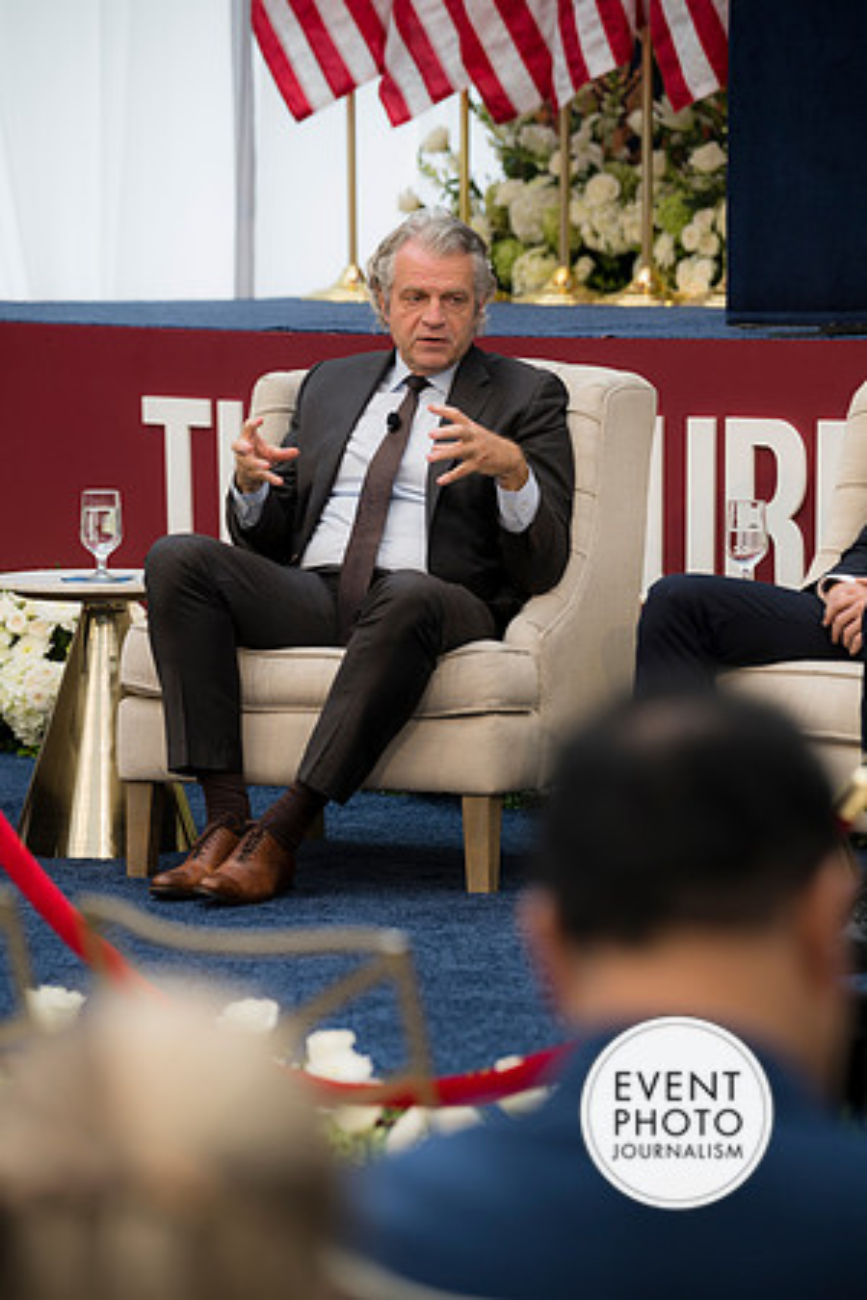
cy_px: 650
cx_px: 434
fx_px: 5418
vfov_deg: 13.7
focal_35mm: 150
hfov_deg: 9.1
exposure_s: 1/160
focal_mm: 150
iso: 200
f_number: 4
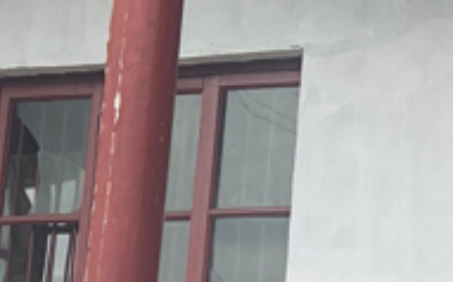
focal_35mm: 217
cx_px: 1046
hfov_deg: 8.9
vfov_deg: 6.0
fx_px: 2677
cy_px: 101
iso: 40
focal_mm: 5.7
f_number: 1.5
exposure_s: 1/284
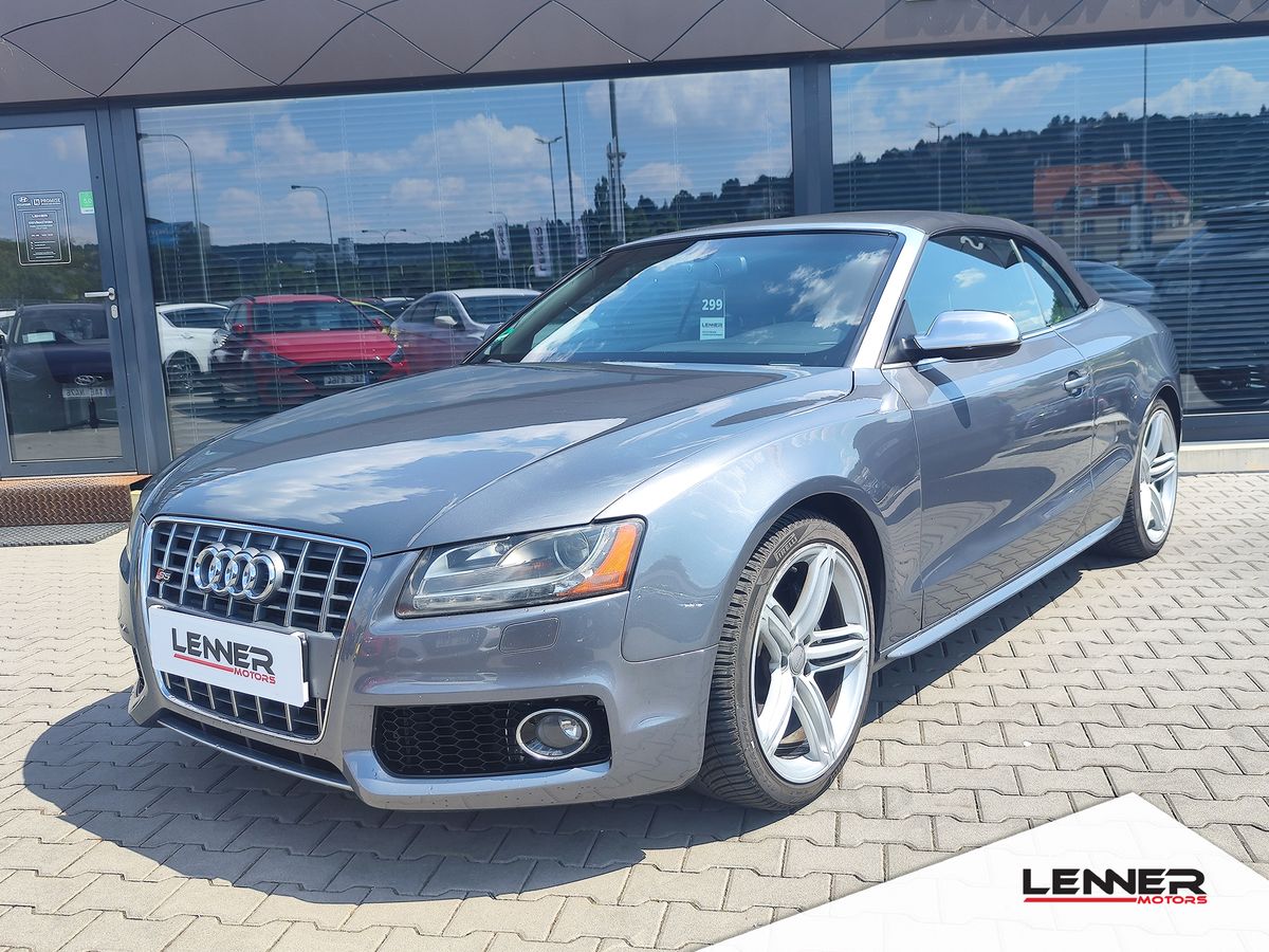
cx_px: 634
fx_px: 843
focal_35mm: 23
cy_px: 476
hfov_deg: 73.9
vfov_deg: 58.9
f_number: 1.69
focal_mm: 7.01
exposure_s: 1/436
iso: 50
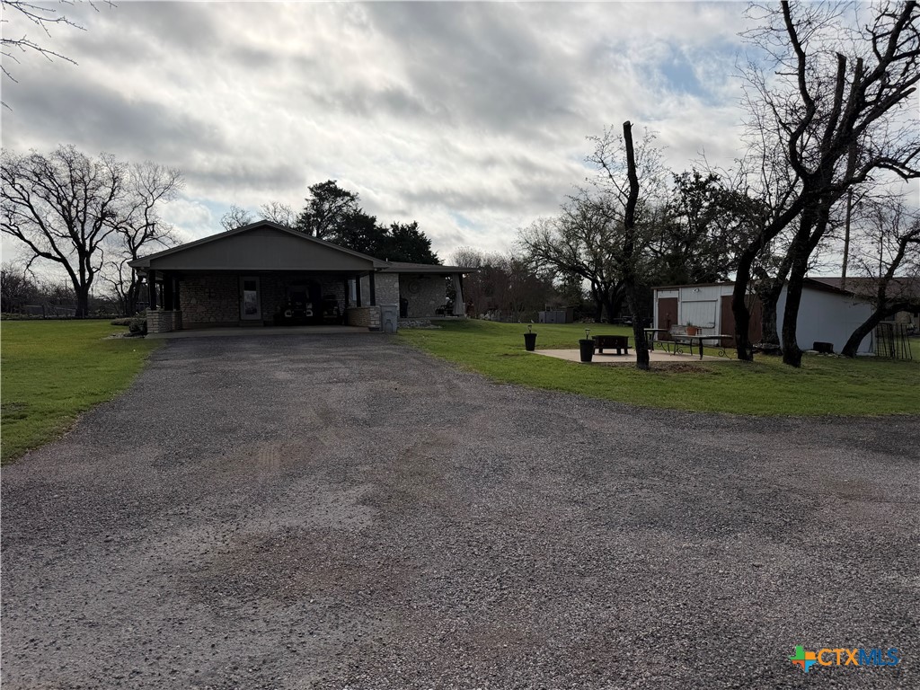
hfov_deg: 71.6
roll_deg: +1.7
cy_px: 345
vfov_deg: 56.8
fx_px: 638
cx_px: 460
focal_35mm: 24
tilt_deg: -3.9
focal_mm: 6.76
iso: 80
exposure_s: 1/14286
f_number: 1.78
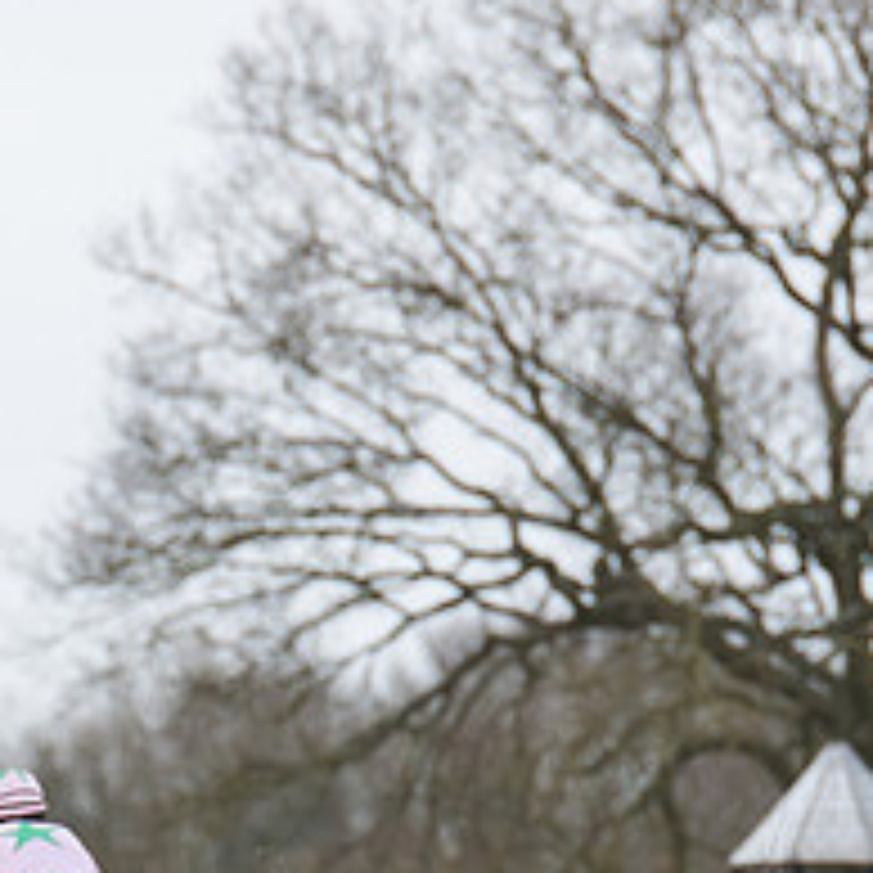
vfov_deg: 1.3
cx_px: 22
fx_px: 39546
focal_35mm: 1386
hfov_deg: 1.3
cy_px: 980
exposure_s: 1/1000
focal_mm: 300
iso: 800
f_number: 4
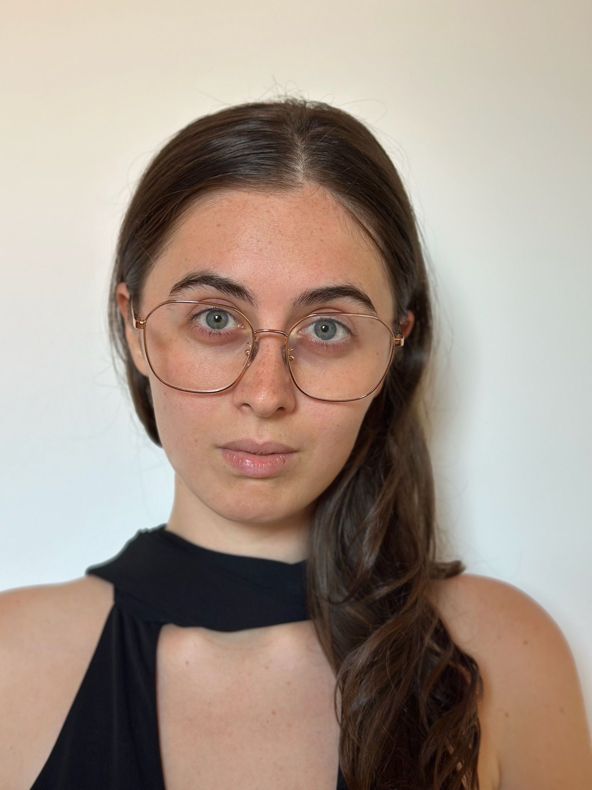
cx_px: 296
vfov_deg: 39.7
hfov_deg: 30.3
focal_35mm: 48
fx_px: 1095
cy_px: 395
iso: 125
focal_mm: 6.86
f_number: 1.78
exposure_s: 1/75
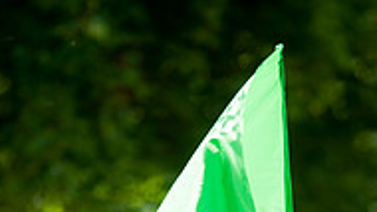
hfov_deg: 2.9
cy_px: 412
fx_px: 7450
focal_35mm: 745
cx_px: 252
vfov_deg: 1.6
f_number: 4
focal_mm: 300
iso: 400
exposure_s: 1/1600
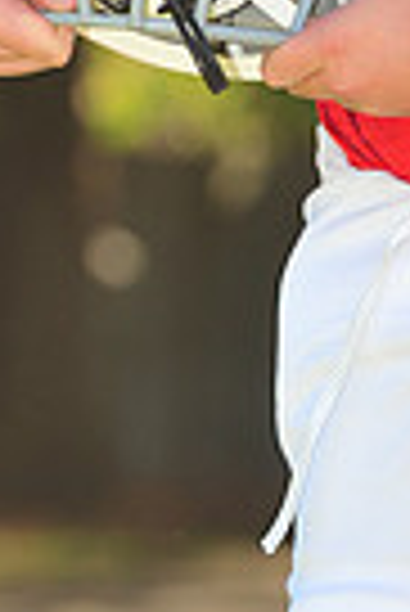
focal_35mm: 639
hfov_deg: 2.2
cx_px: 604
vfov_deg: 3.2
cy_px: -284
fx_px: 10888
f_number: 4.5
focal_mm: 150
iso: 200
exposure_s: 1/320
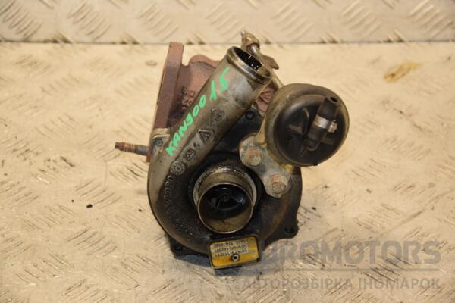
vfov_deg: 12.2
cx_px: 228
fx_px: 1422
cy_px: 152
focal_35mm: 112
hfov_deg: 18.2
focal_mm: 75
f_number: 5.3
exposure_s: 1/125
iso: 800
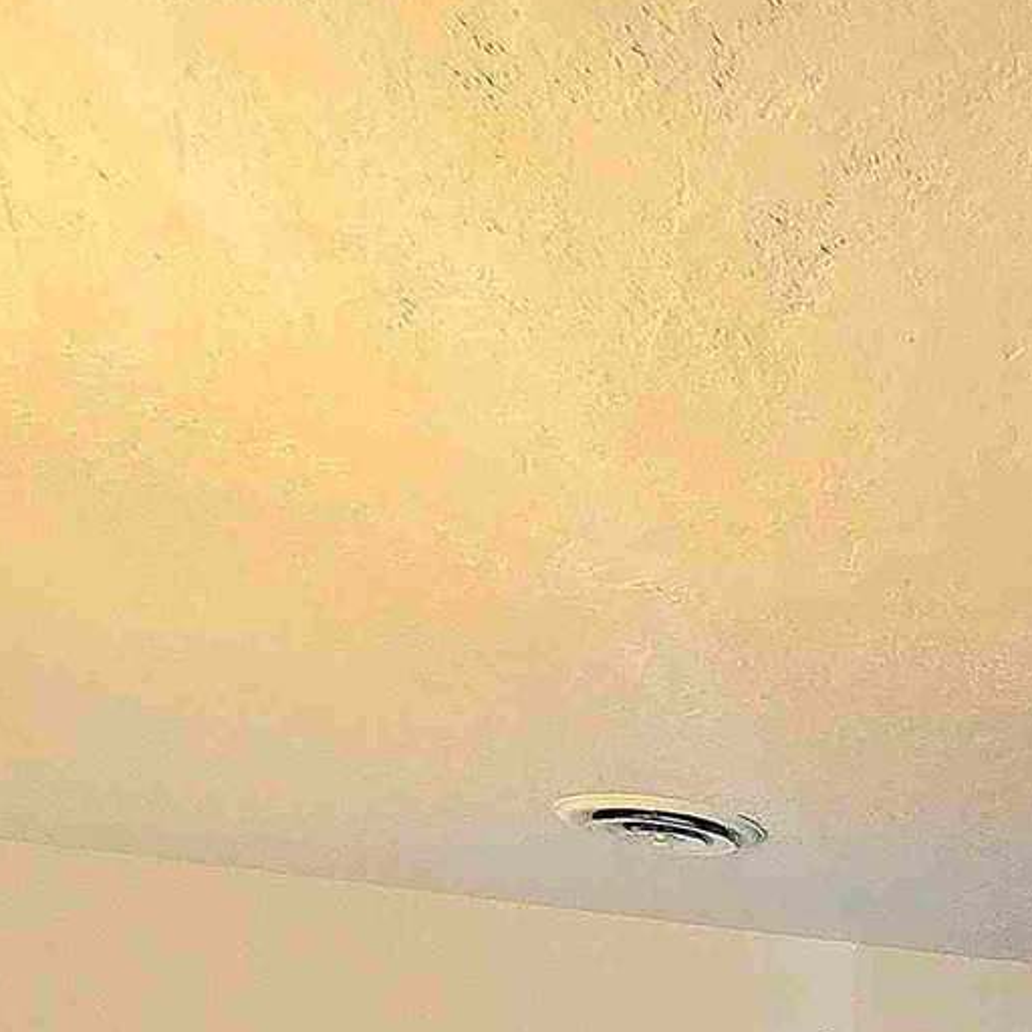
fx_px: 1552
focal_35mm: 46
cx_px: 1625
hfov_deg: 25.4
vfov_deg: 29.3
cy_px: 1361
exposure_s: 1/60.2
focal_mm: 1.7
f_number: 2.2
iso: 320
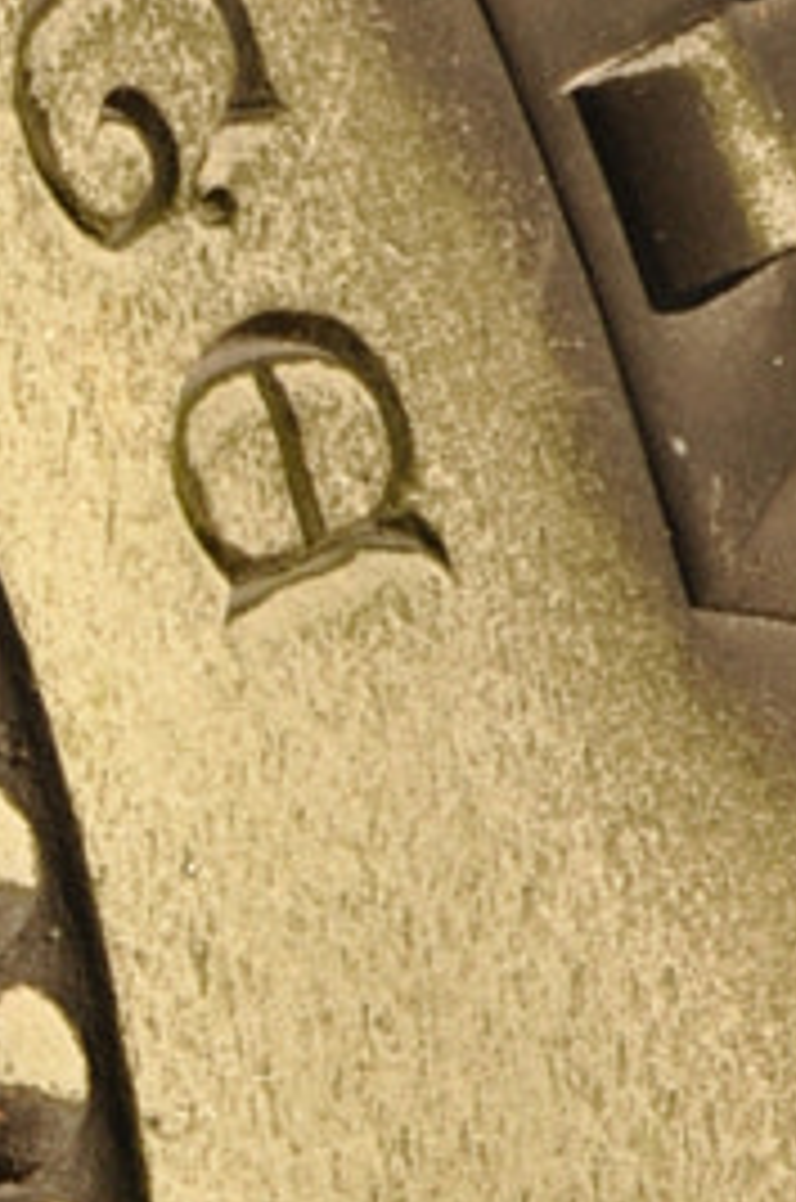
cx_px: -1500
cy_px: 2445
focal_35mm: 450
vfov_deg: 4.5
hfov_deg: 3.0
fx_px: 14982
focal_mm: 50
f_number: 9
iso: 200
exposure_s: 1/200
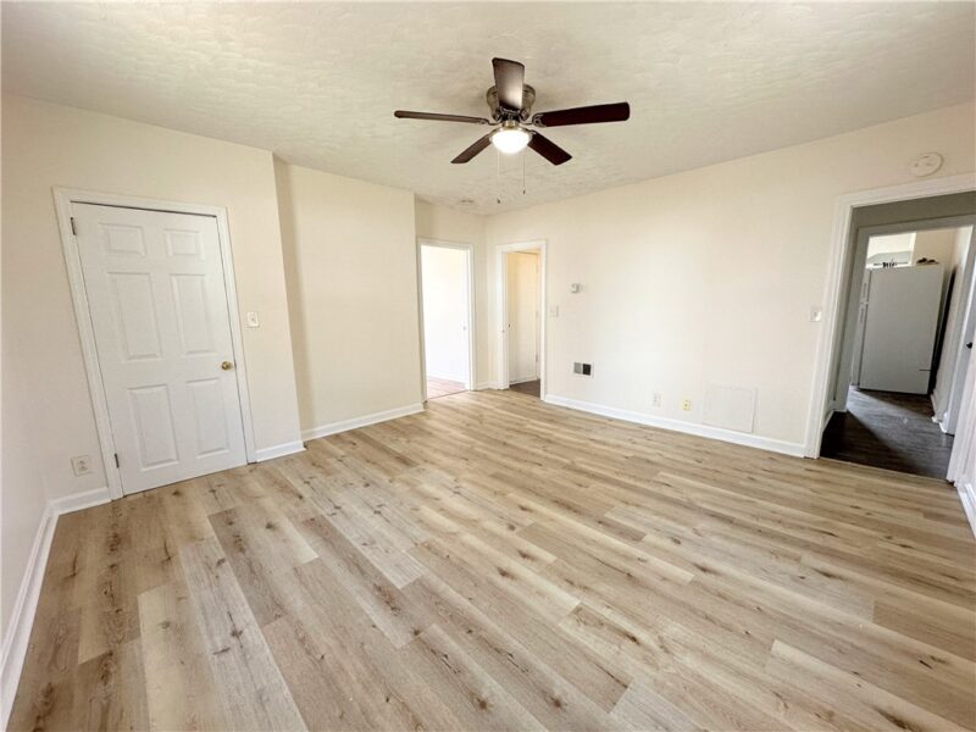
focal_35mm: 14
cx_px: 488
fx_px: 395
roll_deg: +1.2
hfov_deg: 102.1
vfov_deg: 85.7
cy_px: 366
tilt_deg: -9.4
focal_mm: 2.22
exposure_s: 1/120
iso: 125
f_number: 2.2
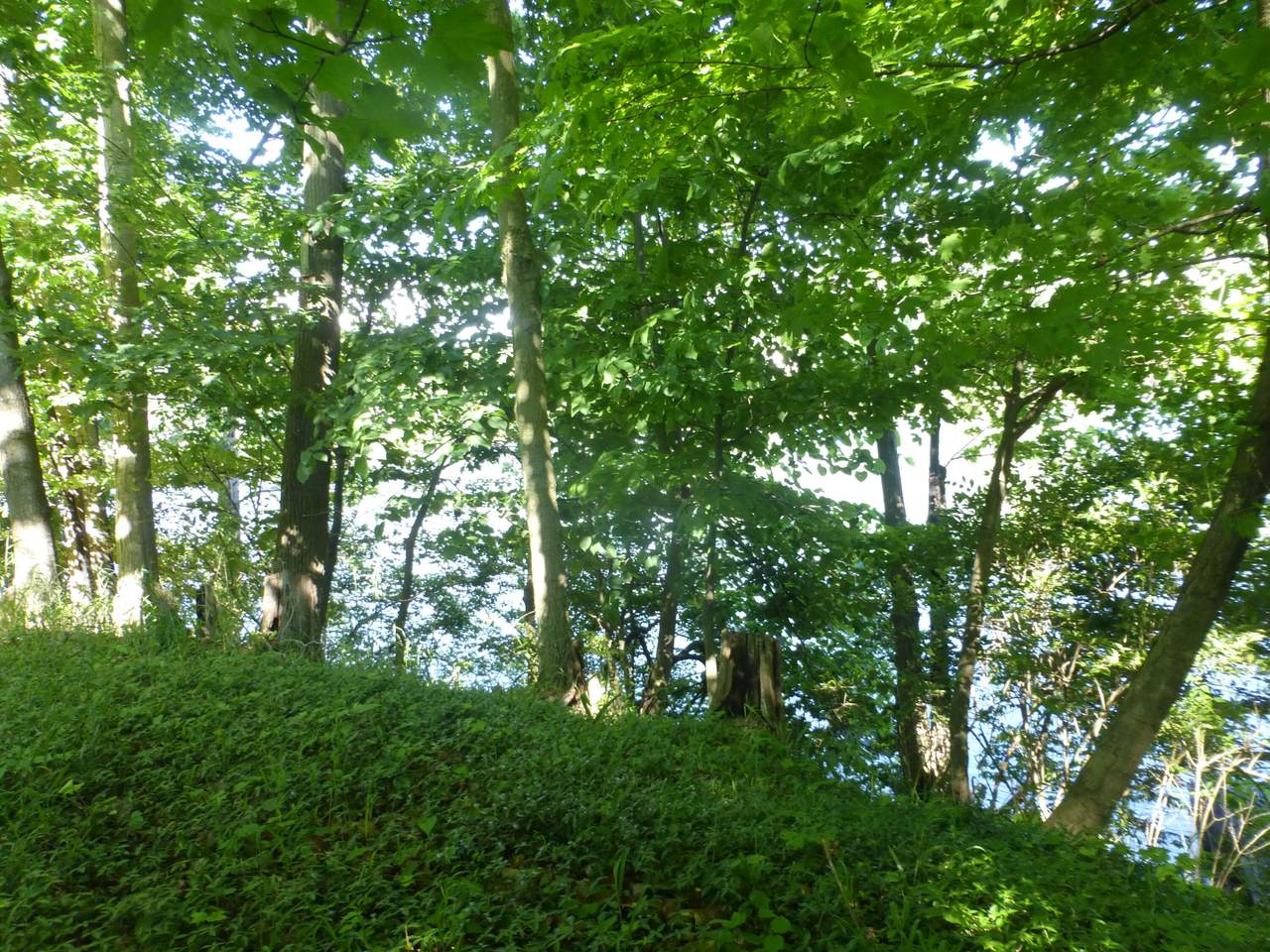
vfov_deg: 56.8
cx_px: 635
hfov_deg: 71.6
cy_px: 476
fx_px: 881
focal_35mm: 24
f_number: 3.3
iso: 200
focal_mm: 4.3
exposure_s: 1/60
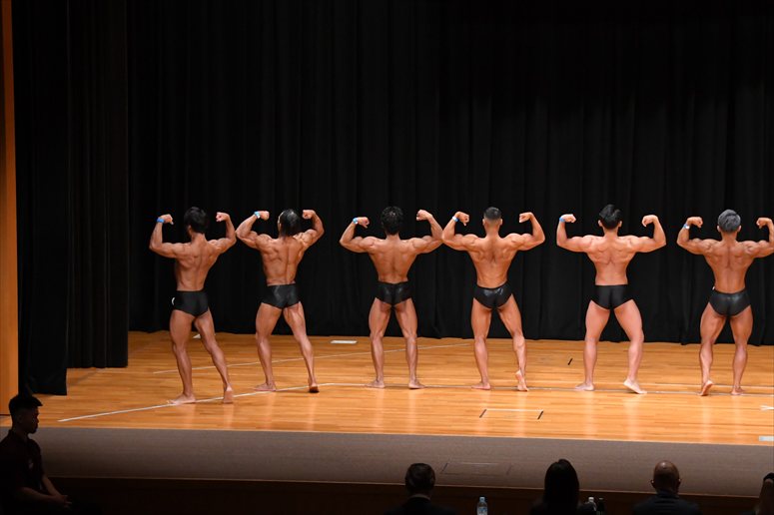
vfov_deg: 11.7
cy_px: 258
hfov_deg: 17.5
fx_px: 2514
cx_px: 387
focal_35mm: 117
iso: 4000
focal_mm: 78
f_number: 5.6
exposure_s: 1/400
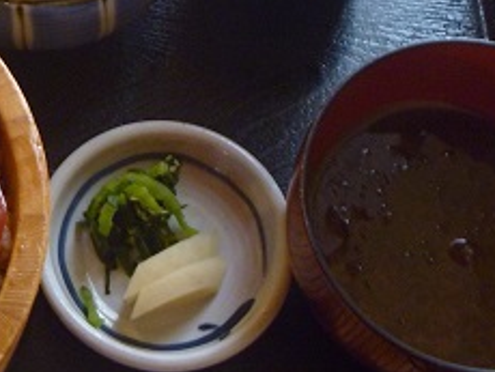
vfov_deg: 19.4
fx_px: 1088
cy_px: 160
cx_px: 54
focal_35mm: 76
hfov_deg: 24.9
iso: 400
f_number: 3.5
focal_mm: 6.3
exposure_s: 1/4
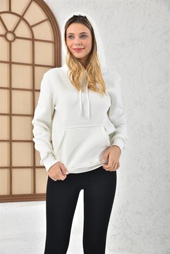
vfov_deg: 28.8
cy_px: 127
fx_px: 495
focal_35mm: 70
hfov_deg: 19.5
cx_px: 85
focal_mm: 70
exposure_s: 1/160
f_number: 8
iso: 100
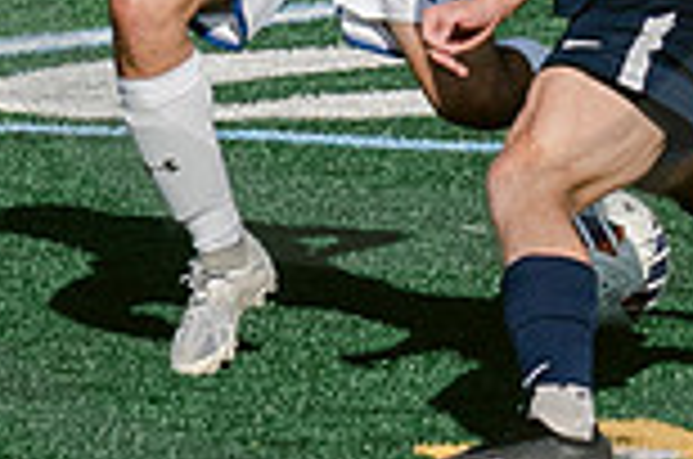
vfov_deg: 1.7
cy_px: -125
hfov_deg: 2.6
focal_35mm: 803
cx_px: 773
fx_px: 15426
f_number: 5.6
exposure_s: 1/4000
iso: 640
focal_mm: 70
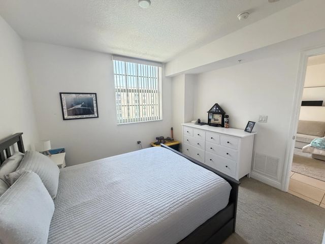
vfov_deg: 85.7
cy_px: 122
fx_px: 131
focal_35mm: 14
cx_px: 162
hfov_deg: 102.1
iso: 320
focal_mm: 2.22
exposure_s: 1/89
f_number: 2.2
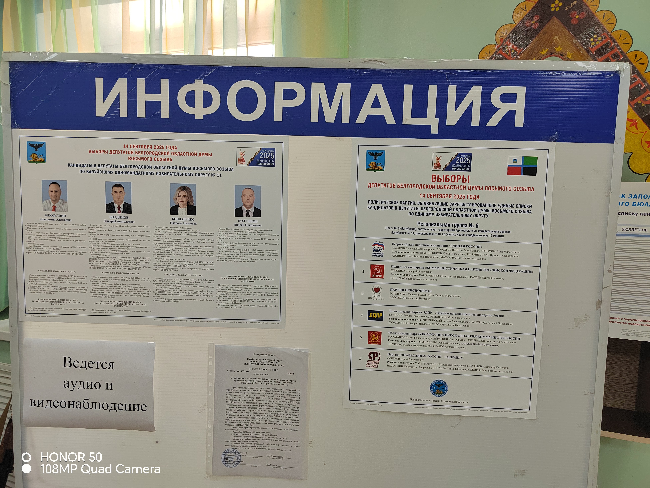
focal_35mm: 23
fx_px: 432
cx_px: 325
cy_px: 244
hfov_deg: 73.9
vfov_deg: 58.9
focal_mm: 5.52
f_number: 1.9
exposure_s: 1/100
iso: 978
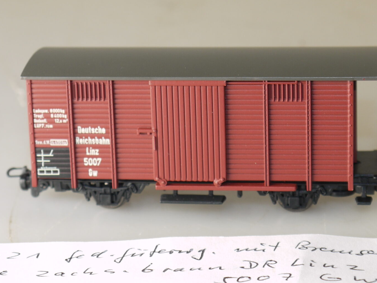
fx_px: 1525
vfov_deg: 10.6
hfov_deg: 14.1
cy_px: 139
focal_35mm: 140
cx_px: 188
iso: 100
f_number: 6.3
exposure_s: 1/50
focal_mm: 33
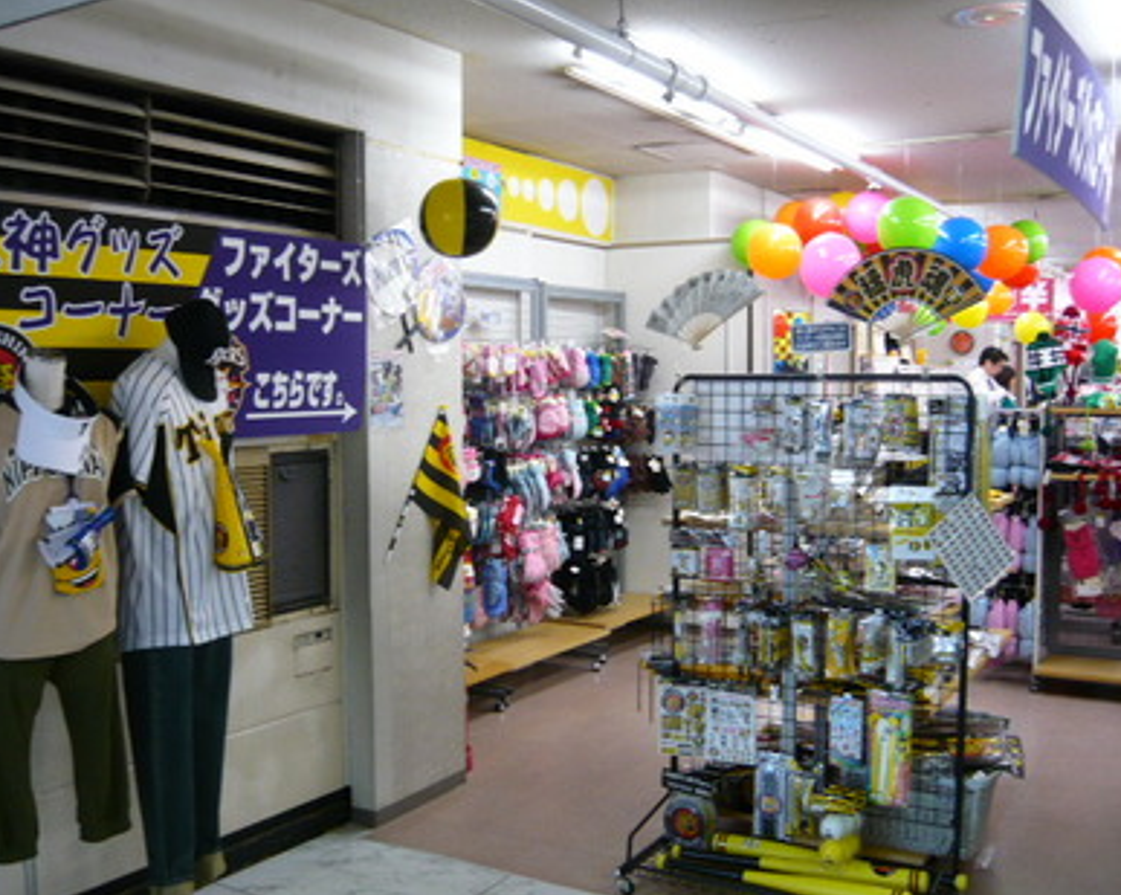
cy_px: 453
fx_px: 1160
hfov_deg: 51.6
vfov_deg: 42.2
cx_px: 547
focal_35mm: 35
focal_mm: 5.5
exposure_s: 1/30
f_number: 2.8
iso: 160
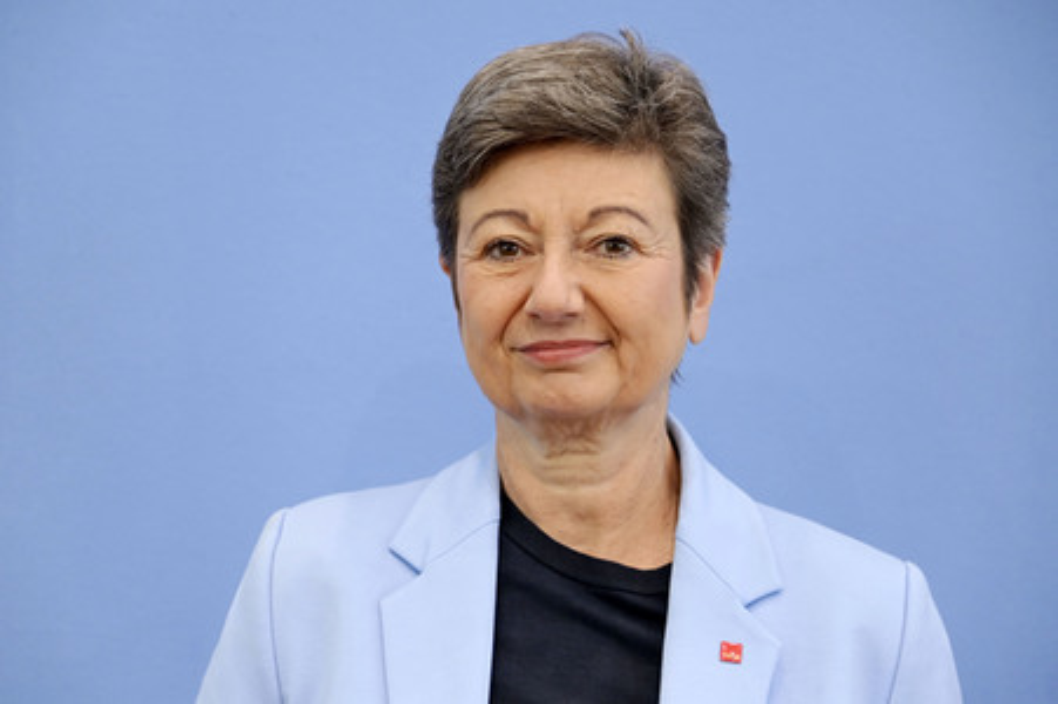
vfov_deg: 10.1
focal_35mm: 135
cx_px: 529
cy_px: 352
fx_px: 3964
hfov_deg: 15.2
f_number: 5.6
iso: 2500
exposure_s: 1/400
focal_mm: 135
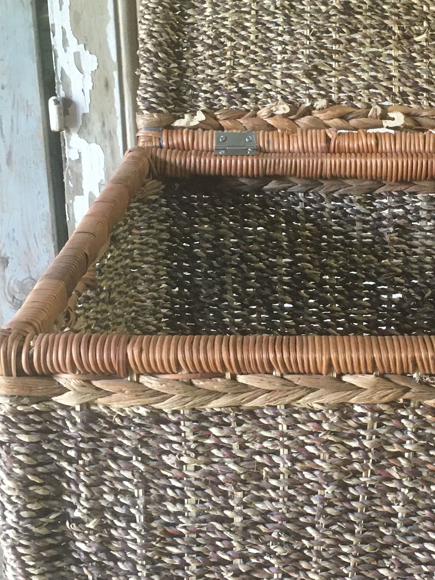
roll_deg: -2.8
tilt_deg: -23.8
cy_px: 307
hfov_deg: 22.2
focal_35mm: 64
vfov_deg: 30.3
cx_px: 412
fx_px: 1072
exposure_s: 1/33
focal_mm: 4.15
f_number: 2.2
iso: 250
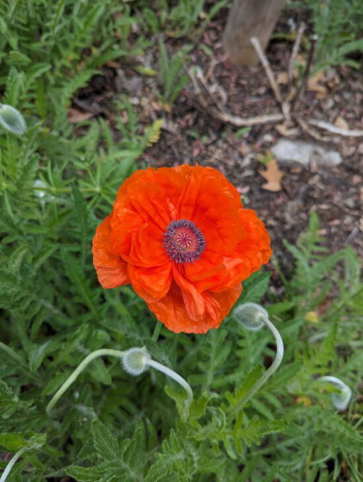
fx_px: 335
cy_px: 241
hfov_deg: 57.0
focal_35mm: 24
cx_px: 182
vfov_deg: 71.5
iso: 44
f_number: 1.85
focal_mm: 6.81
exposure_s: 1/542
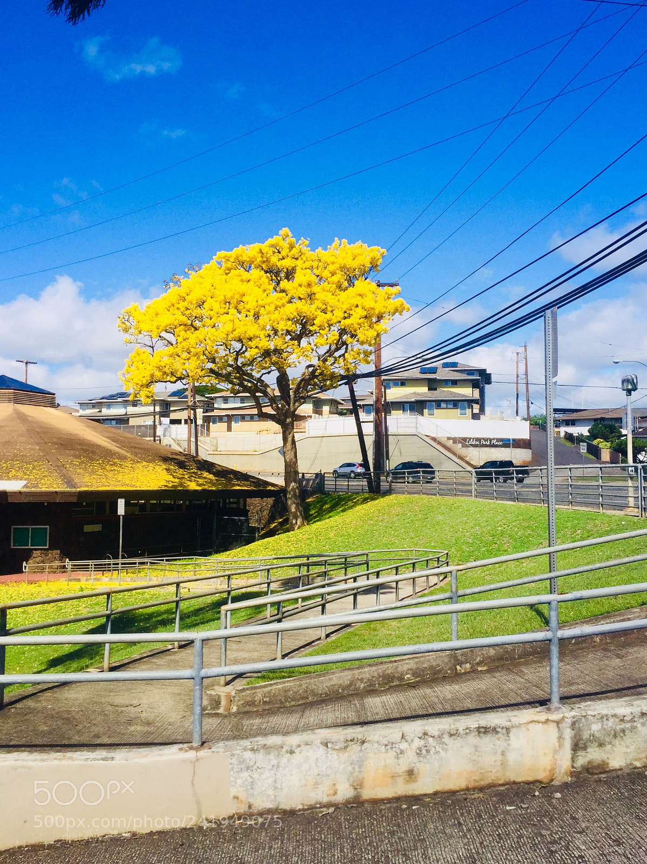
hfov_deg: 48.2
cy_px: 432
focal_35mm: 29
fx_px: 723
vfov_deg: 61.7
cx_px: 324
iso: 32
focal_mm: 4.15
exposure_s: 1/507
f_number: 2.2
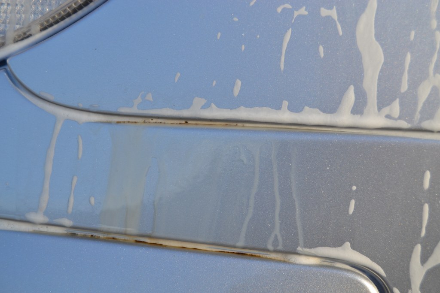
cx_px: 220
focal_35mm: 57
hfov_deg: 35.0
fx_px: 697
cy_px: 146
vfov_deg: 23.8
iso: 100
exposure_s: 1/200
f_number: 7.1
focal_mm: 38
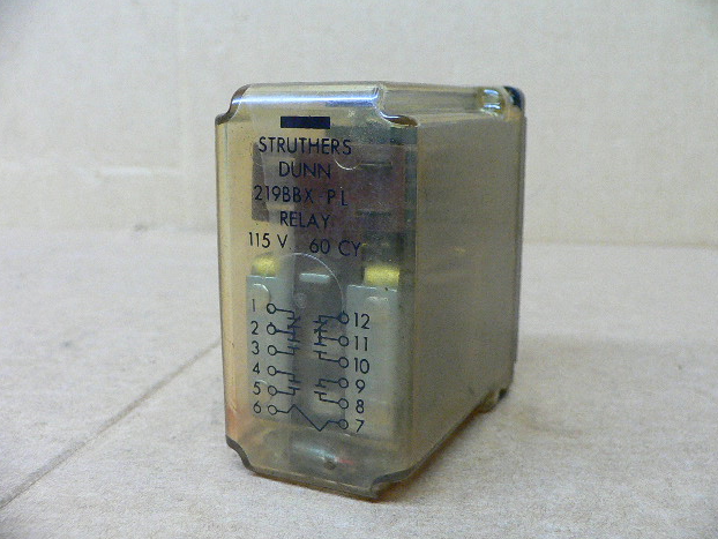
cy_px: 274
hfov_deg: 51.3
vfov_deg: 39.7
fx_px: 747
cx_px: 353
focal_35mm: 36
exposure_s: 1/13
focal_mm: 4.6
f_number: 2.8
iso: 200
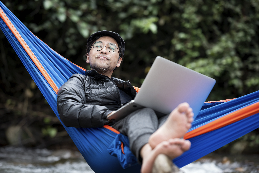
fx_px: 611
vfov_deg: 16.1
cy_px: 86
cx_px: 130
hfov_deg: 23.9
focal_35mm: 85
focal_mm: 85
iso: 100
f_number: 2.2
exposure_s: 1/160
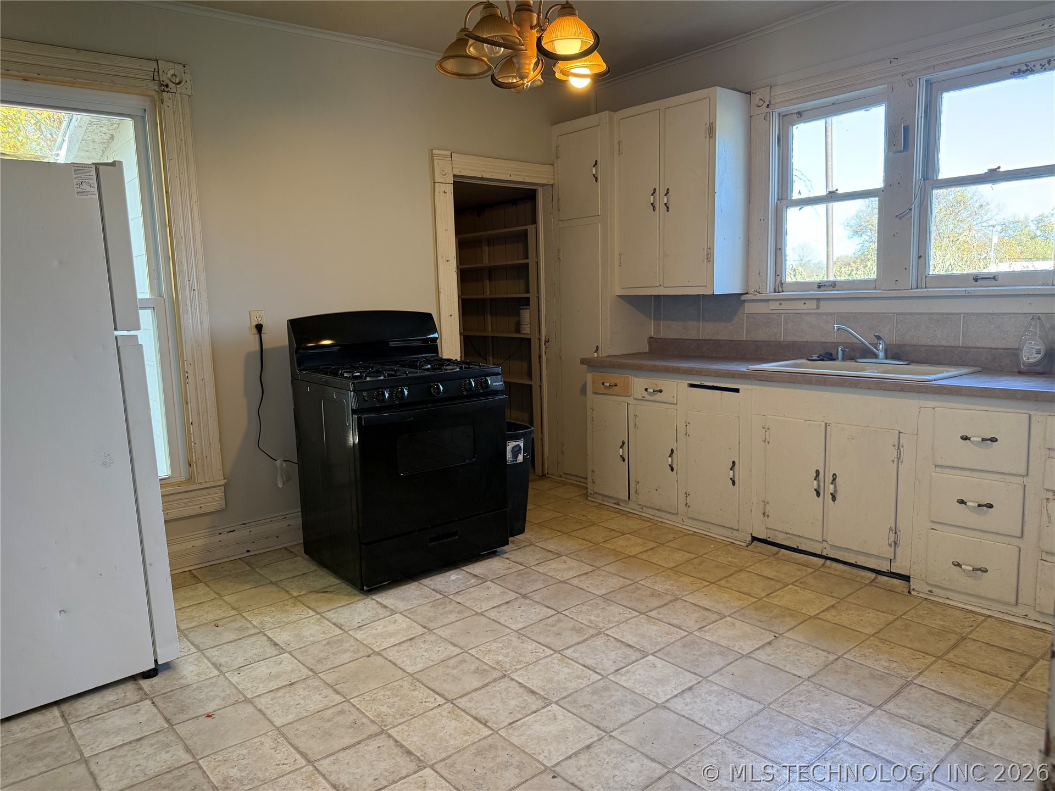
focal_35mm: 24
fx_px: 731
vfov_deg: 56.8
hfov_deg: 71.6
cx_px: 528
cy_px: 396
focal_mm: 6.76
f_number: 1.78
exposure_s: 1/120
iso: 200
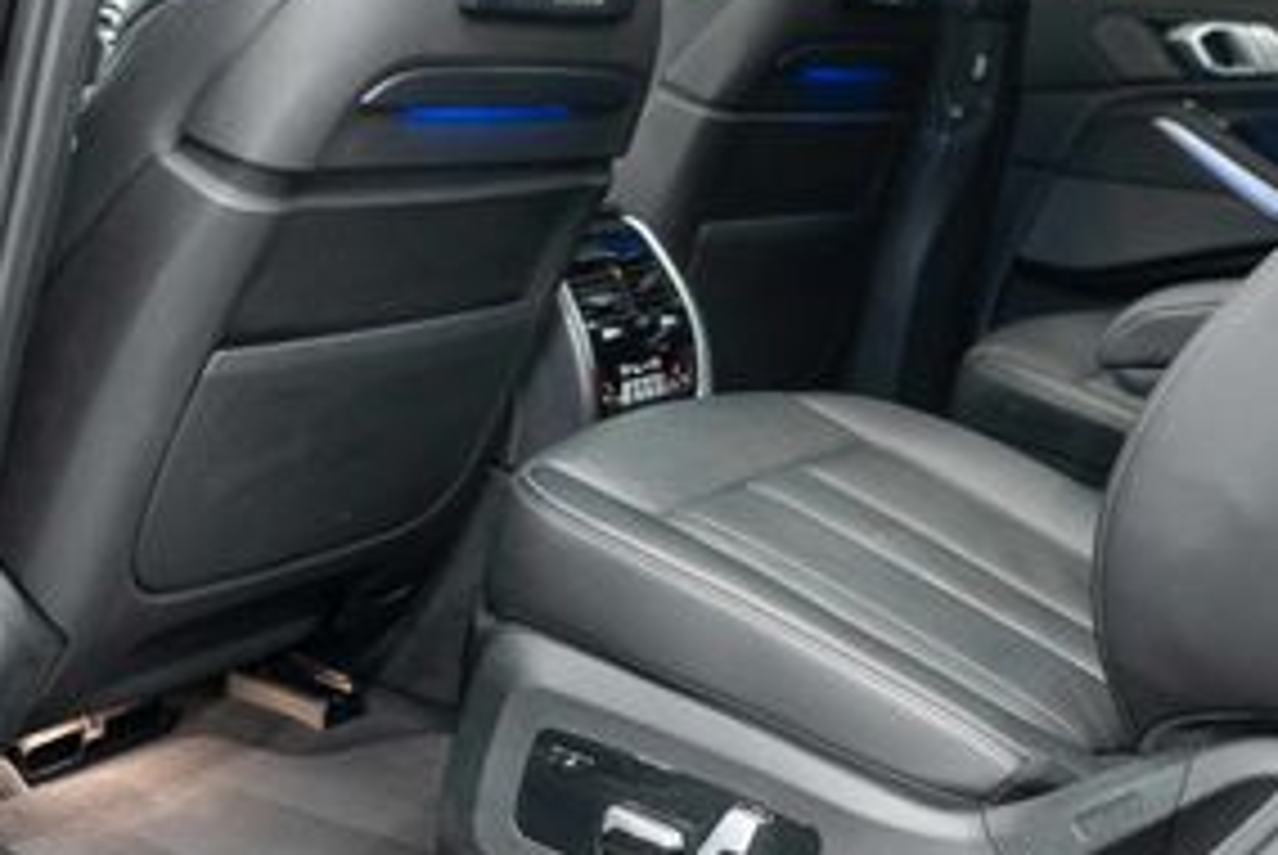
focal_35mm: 63
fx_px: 2239
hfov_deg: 31.7
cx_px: 783
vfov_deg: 20.8
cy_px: -38
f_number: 3.2
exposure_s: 1/40
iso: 1600
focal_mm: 28
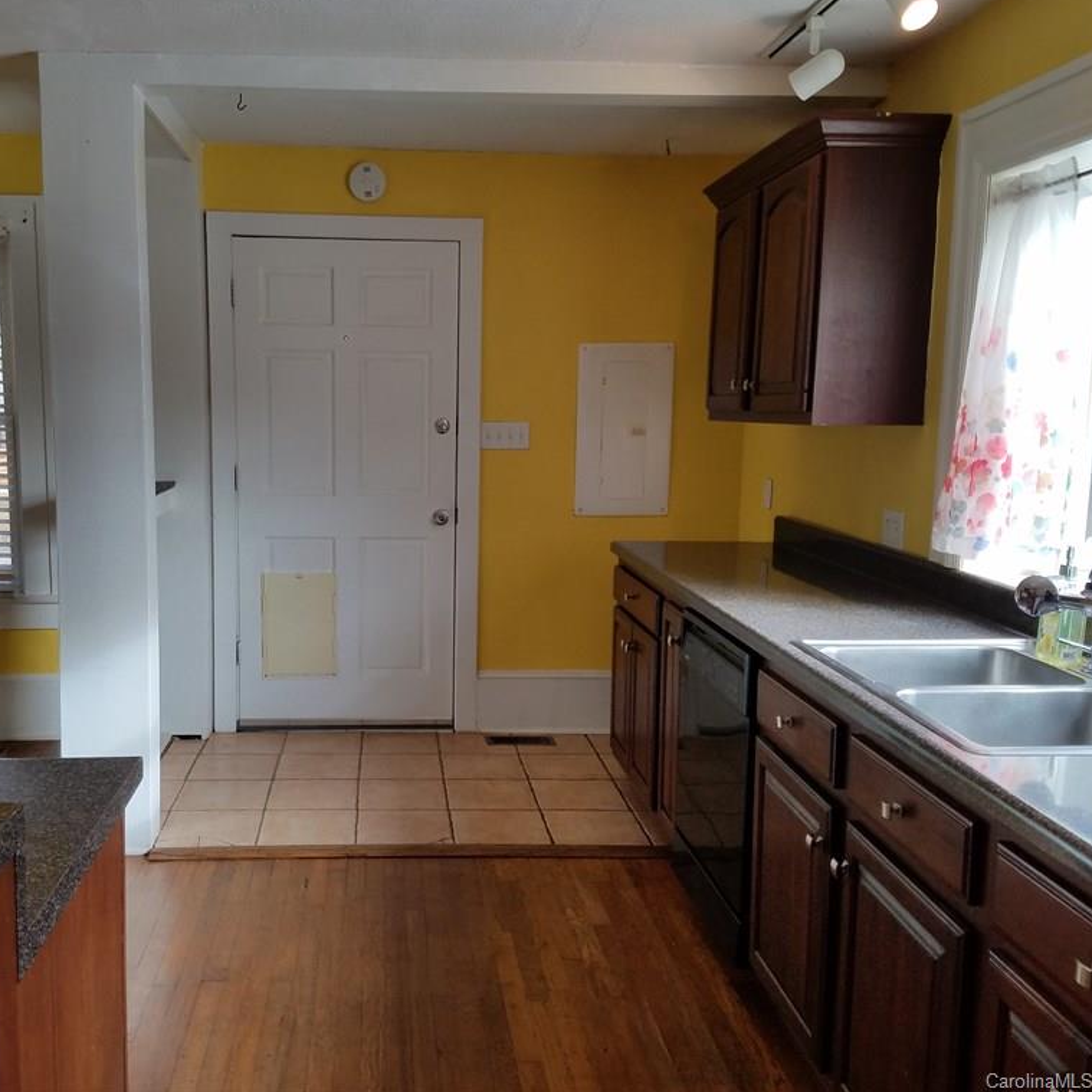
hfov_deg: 52.0
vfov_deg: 52.5
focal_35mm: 31
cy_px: 542
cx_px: 414
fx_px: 1106
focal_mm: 4.2
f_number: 1.7
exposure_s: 1/129
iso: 50
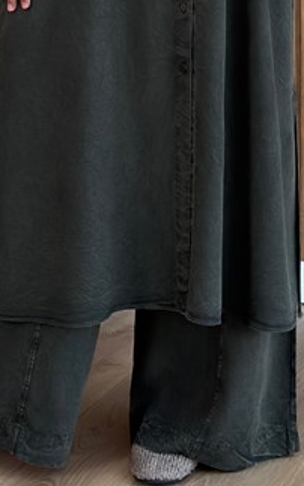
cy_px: -152
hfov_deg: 8.9
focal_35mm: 147
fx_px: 1948
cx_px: 175
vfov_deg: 13.7
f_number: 1.78
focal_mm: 6.76
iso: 160
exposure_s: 1/211
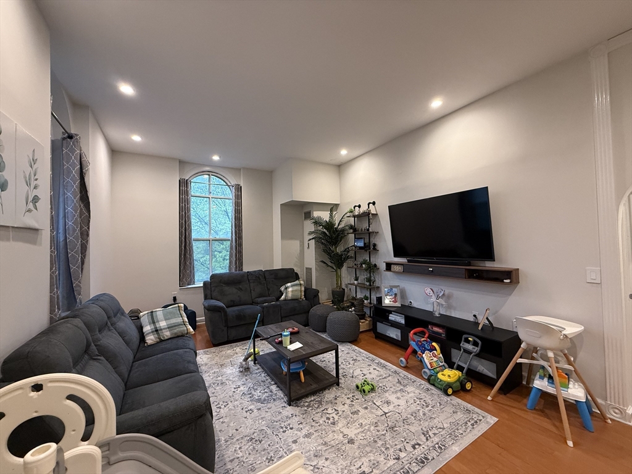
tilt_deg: +1.9
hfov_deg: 102.1
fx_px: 256
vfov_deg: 85.7
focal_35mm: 14
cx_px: 316
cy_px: 237
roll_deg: +0.9
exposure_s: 1/60
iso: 320
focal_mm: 2.22
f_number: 2.2
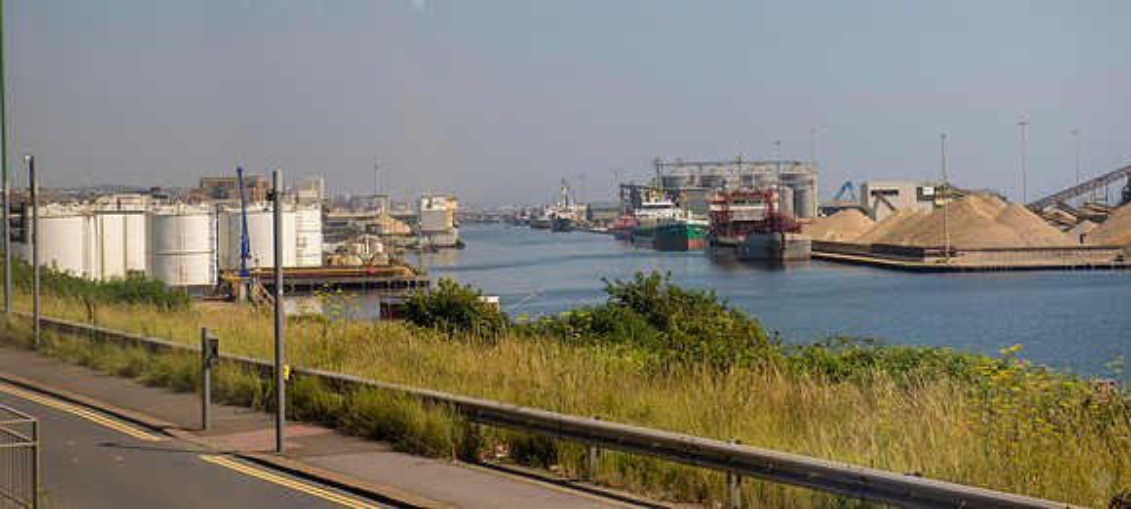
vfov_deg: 12.7
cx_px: 557
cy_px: 132
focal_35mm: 79
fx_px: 2274
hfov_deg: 27.9
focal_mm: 70
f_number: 5.6
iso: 64
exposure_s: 1/400
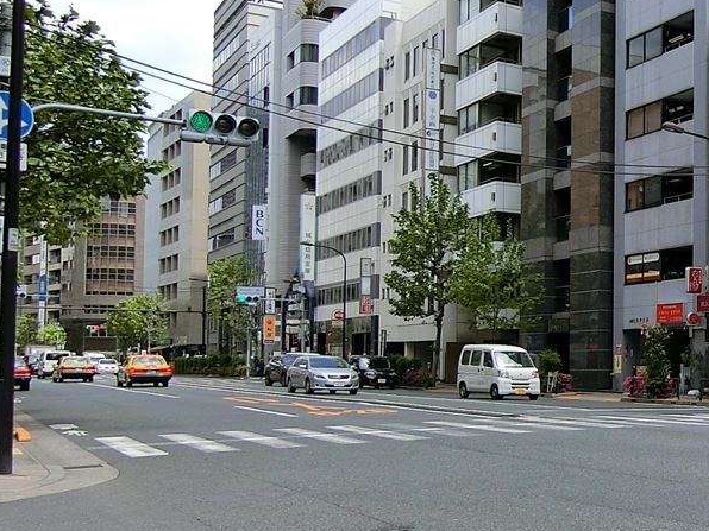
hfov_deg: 31.6
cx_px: 841
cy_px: 335
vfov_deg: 28.4
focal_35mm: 51
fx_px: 1045
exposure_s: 1/200
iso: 80
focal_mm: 4.06
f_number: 6.9
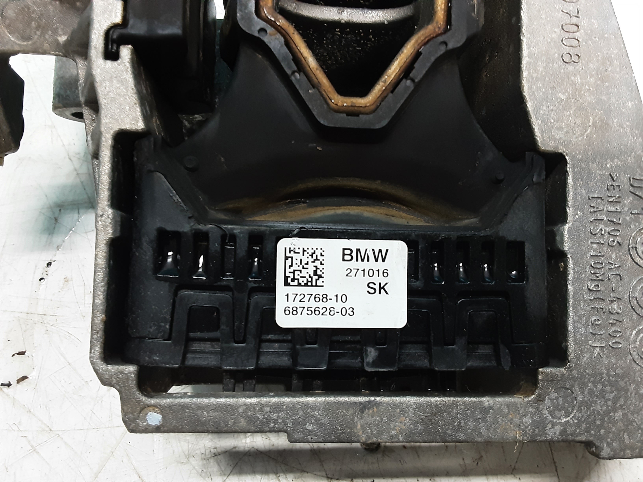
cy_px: 241
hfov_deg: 65.3
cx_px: 322
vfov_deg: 51.4
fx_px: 502
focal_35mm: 27
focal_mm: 2.91
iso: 160
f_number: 1.9
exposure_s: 1/25
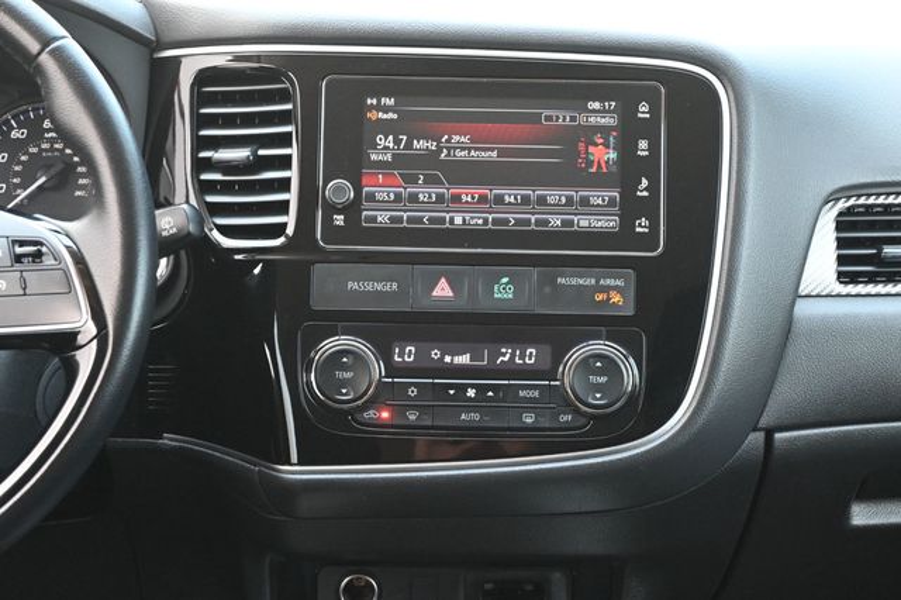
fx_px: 1613
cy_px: 300
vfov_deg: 21.1
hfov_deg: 31.2
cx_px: 450
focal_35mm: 64
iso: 3200
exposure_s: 1/100
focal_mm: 43
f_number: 6
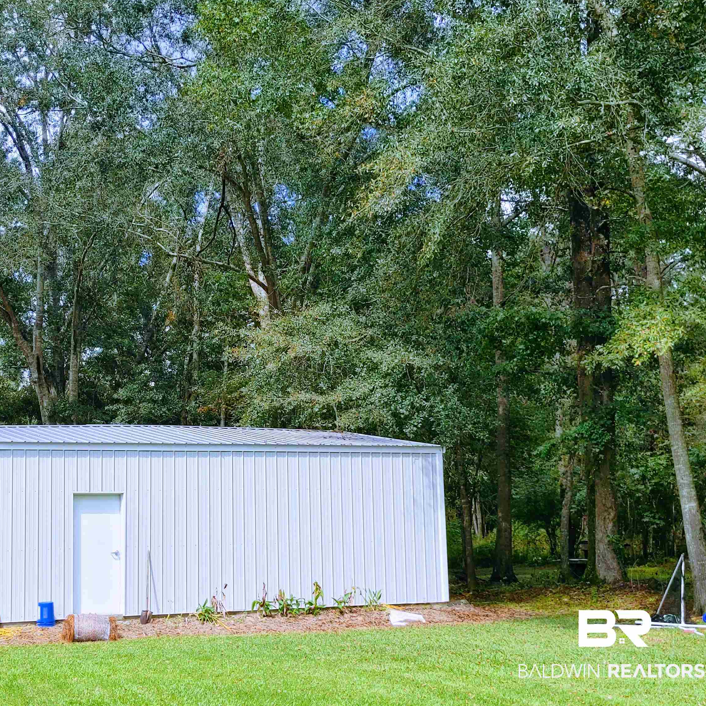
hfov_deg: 34.5
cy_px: 356
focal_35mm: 49
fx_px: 1131
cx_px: 257
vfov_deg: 34.7
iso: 50
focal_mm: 5.58
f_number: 1.8
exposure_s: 1/952
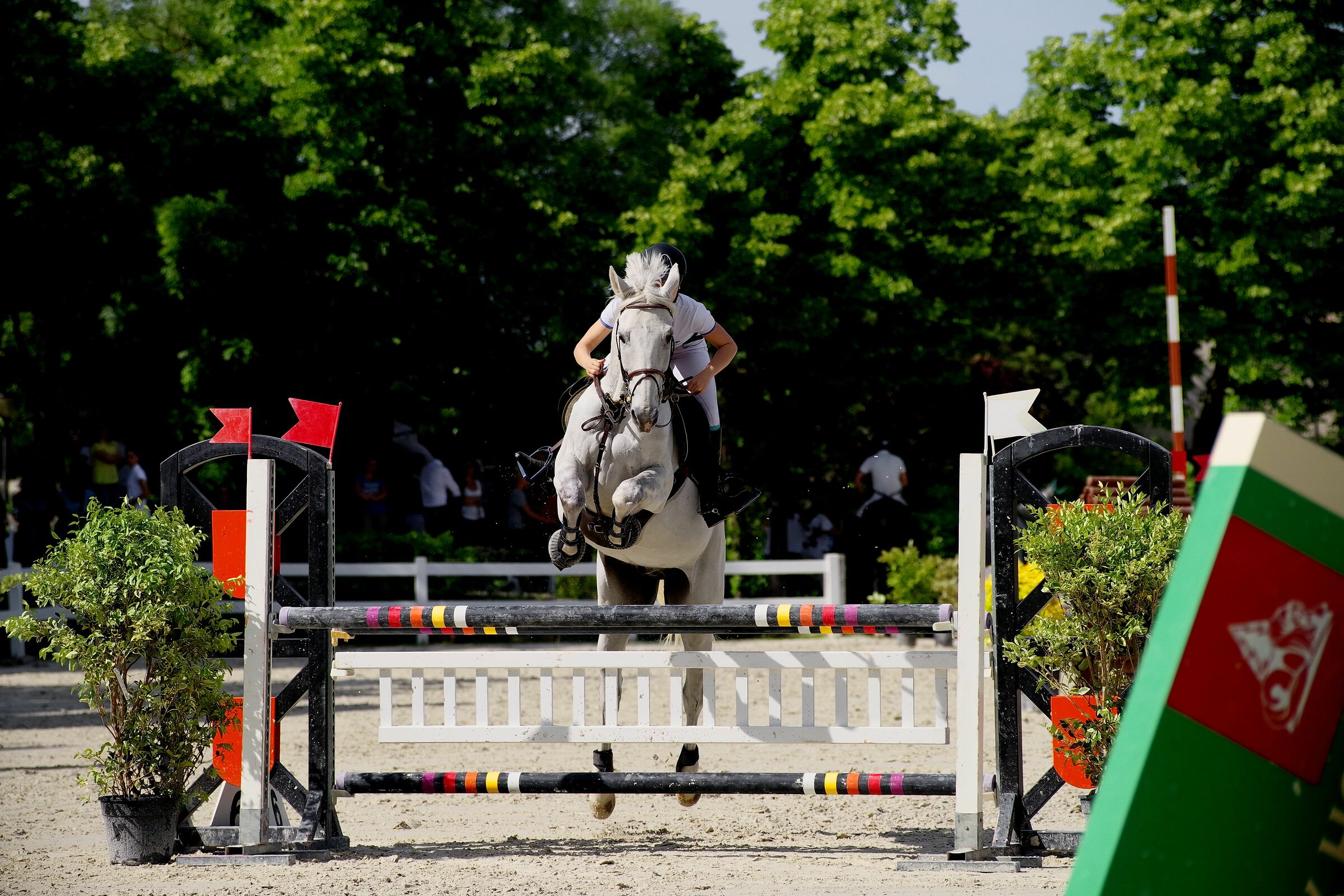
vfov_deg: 6.9
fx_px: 7466
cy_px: 448
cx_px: 672
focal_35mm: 200
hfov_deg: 10.3
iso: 400
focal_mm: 200
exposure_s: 1/2500
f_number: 5.6
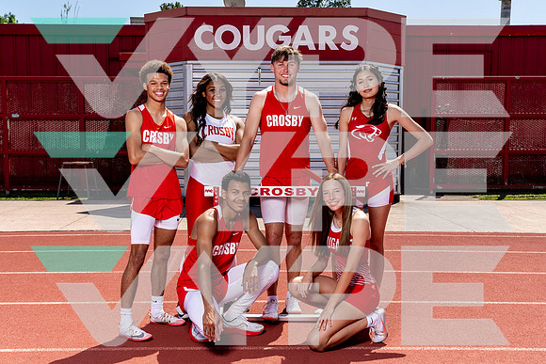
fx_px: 652
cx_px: 260
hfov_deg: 45.5
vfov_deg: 31.2
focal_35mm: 43
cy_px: 194
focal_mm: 39
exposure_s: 1/250
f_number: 8
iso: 100
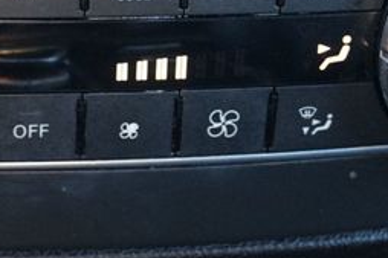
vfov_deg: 11.6
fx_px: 1263
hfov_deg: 17.4
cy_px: 34
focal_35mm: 117
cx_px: 147
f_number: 5
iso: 2500
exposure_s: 1/60
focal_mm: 31
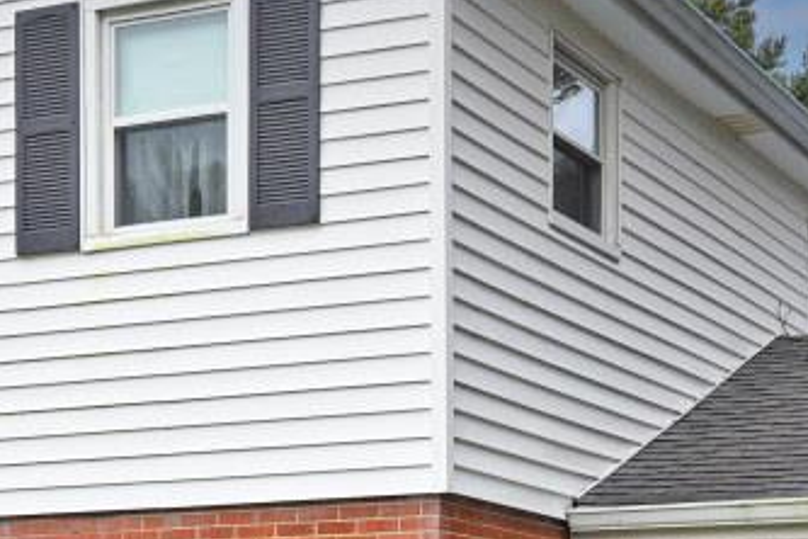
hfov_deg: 20.2
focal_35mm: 101
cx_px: 400
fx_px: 2272
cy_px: 758
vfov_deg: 12.9
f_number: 5.6
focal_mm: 22.5
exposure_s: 1/250
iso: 200
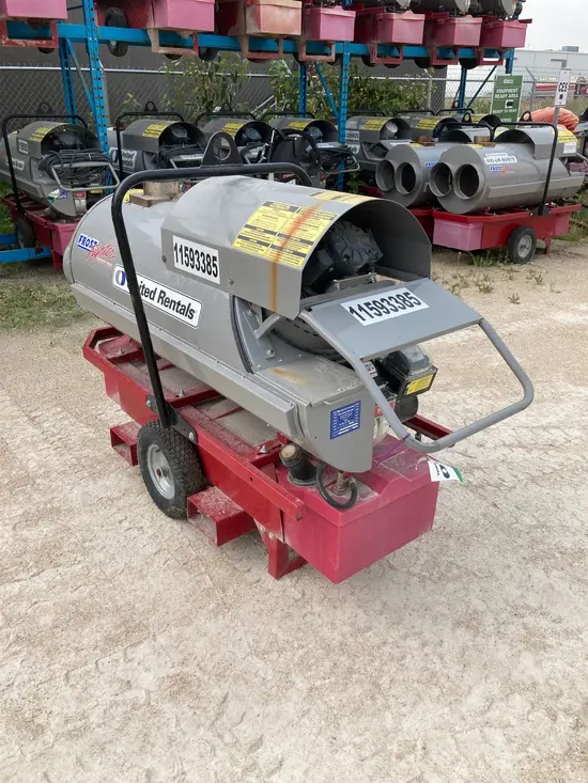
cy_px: 392
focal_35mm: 28
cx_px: 294
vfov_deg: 63.4
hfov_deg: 49.8
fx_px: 634
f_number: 1.8
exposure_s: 1/505
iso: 20
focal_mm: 3.99
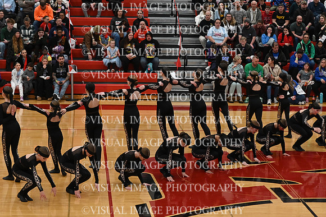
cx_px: 163
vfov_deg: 13.0
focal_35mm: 105
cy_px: 108
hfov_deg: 19.5
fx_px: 951
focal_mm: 70
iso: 3200
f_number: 4
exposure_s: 1/400
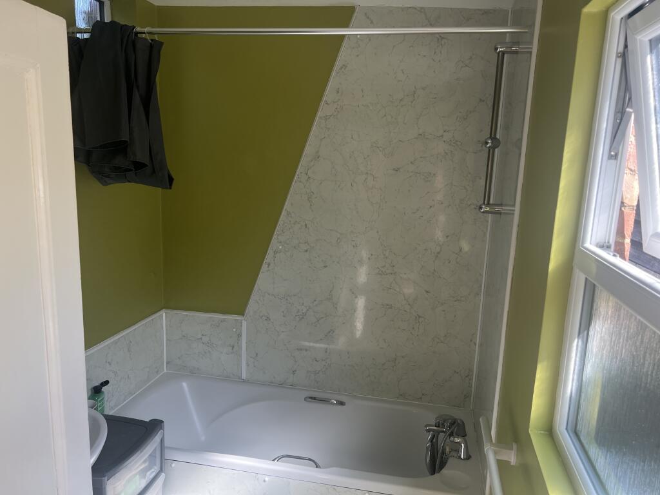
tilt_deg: -10.1
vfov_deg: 53.1
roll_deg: +0.4
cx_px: 330
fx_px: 496
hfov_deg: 67.3
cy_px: 248
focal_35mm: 26
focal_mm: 5.7
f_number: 1.5
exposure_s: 1/297
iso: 50
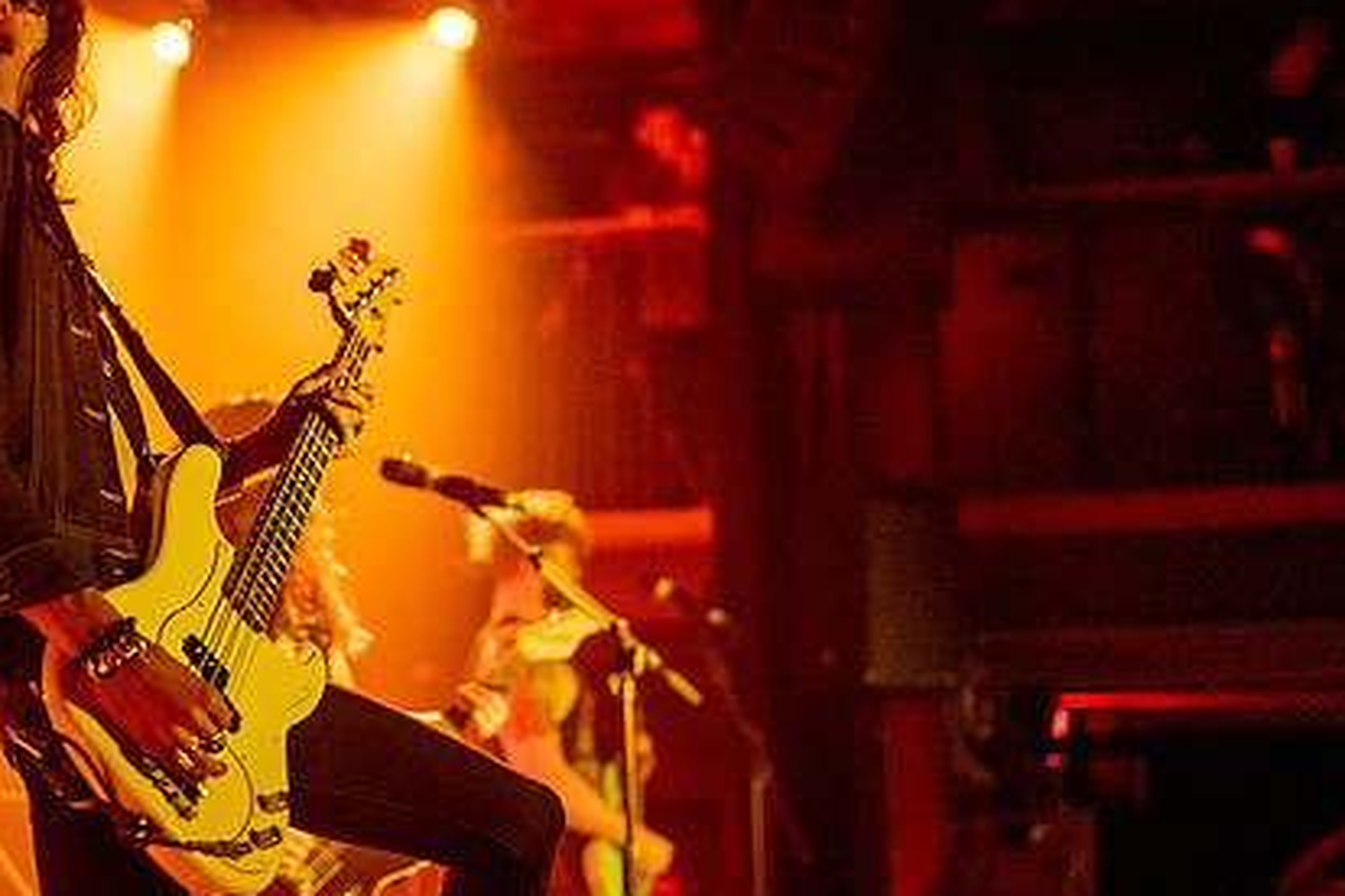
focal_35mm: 70
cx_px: 549
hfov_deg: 28.8
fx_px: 2615
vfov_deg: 19.4
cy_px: 362
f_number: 1.8
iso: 2000
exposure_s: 1/200
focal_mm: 50
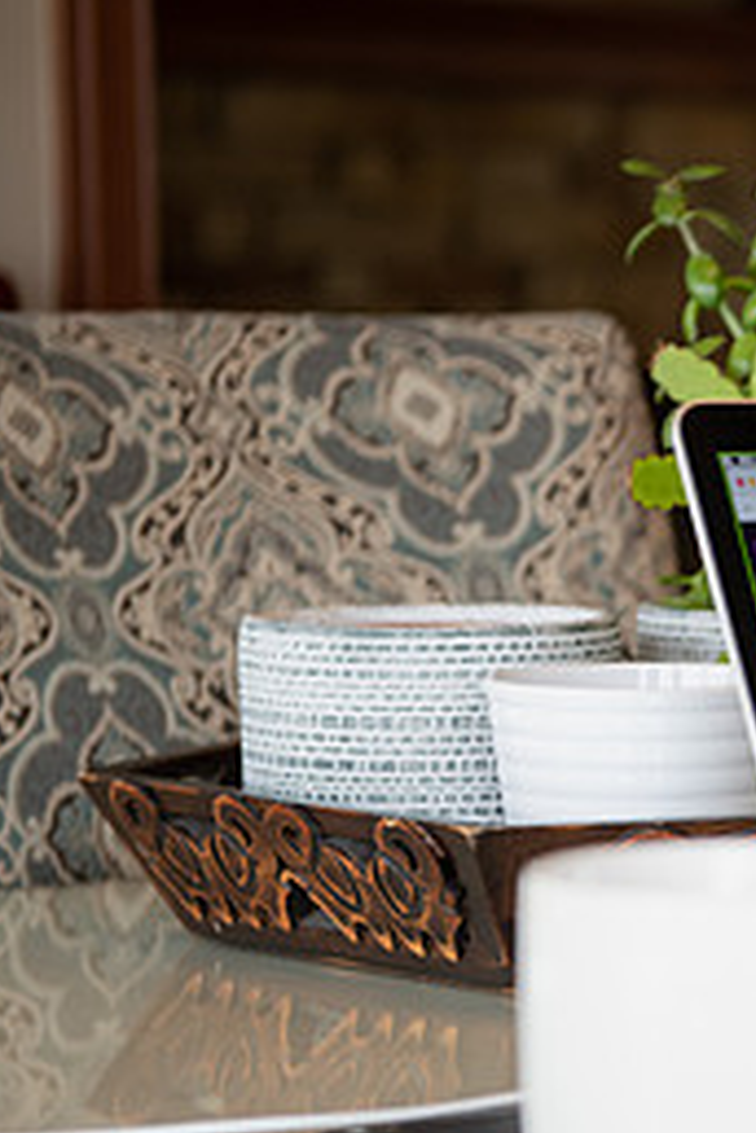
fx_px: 4252
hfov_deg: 9.8
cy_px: 683
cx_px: 1244
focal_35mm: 135
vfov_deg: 15.2
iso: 500
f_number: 3.5
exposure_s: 1/125
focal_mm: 60
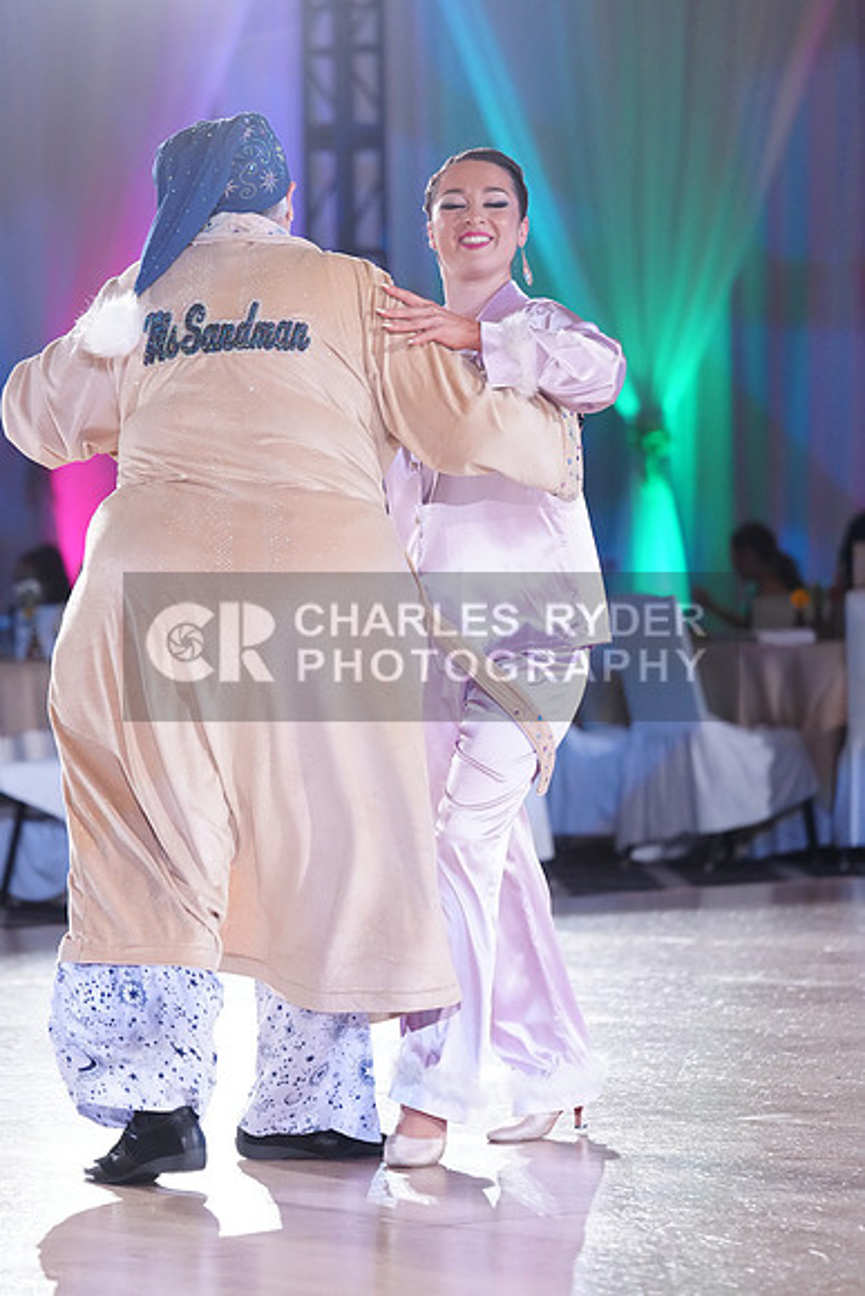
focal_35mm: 154
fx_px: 5547
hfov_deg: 8.9
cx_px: 432
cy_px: 648
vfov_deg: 13.3
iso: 3200
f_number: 4
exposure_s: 1/400
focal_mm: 154
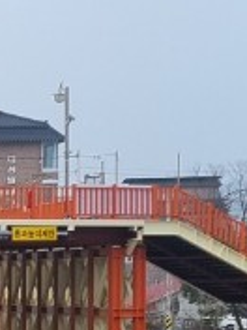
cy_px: 311
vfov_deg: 10.4
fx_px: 1798
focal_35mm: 189
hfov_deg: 7.0
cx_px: -500
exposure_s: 1/833
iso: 50
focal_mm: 5.4
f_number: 1.8
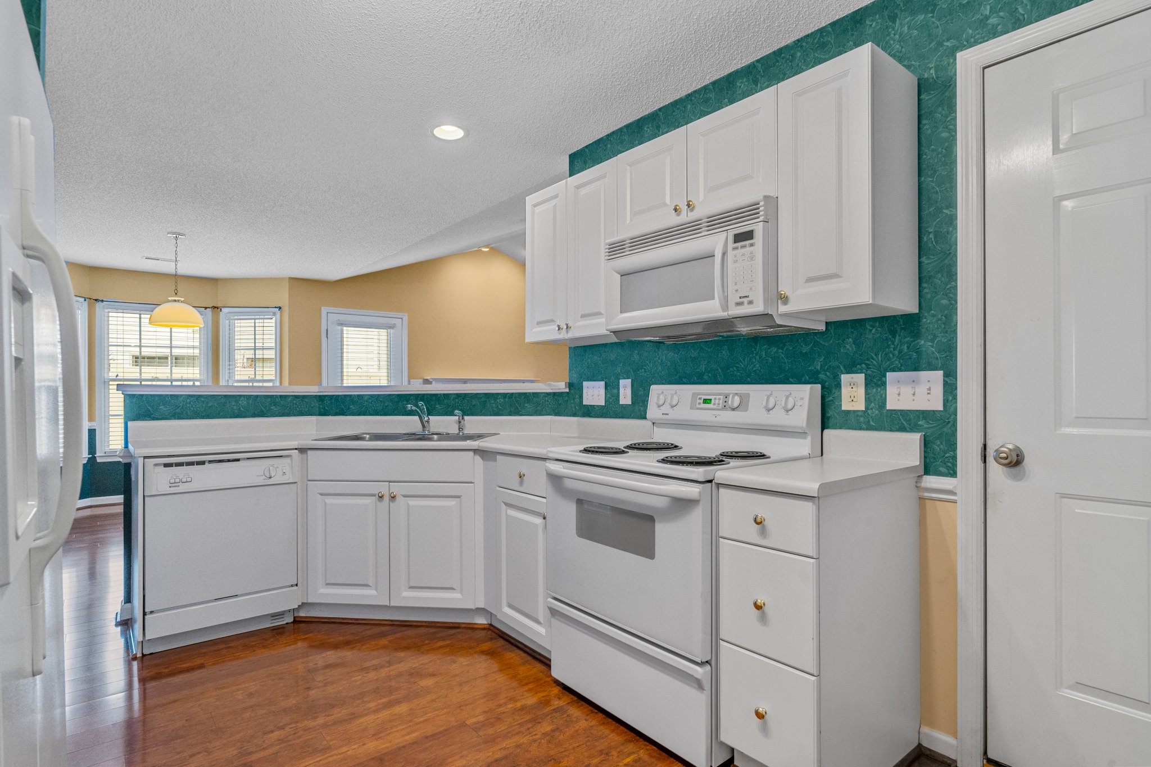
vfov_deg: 67.4
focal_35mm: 18
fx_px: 575
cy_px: 384
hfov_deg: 90.0
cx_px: 576
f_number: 8
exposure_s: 1/5
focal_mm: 18
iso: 400
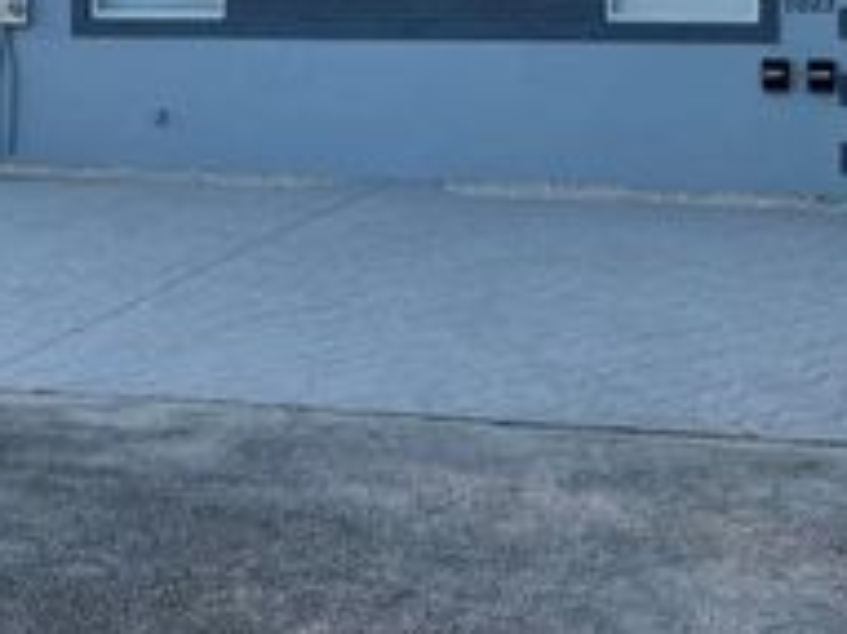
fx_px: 1663
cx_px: 448
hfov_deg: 28.6
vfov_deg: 20.7
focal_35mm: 68
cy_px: -42
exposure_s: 1/1553
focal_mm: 4.2
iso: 32
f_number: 1.6
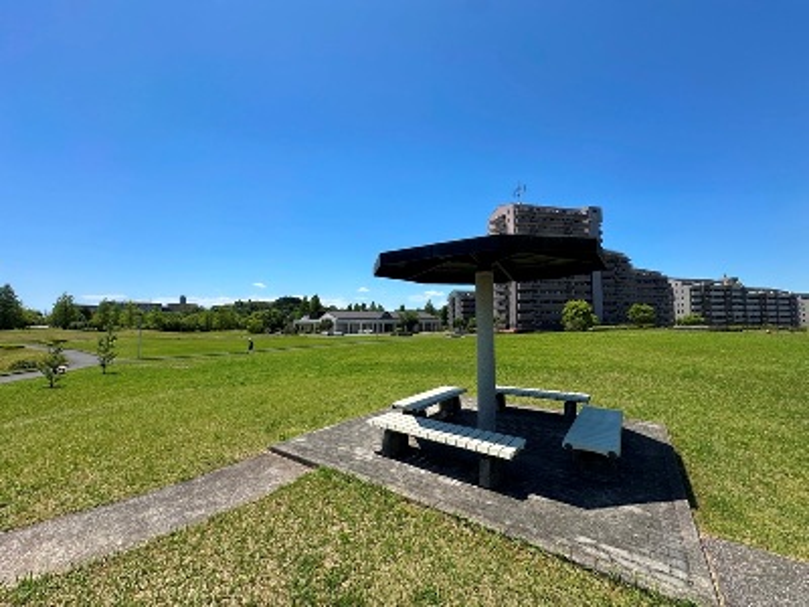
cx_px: 404
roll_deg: +0.6
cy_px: 304
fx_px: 327
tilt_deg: +3.2
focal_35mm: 14
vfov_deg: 85.7
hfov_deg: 102.1
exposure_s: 1/1855
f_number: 2.2
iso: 50
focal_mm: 2.22
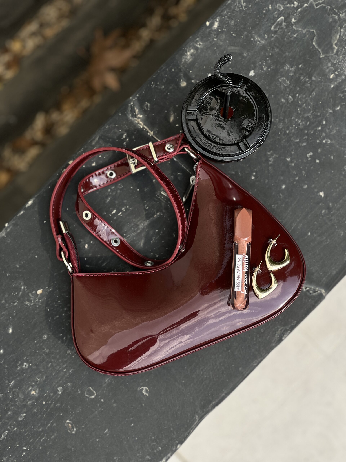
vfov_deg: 25.3
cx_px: 173
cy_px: 231
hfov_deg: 19.1
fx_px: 1026
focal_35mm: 77
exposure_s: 1/348
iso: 32
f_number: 2.8
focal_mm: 9
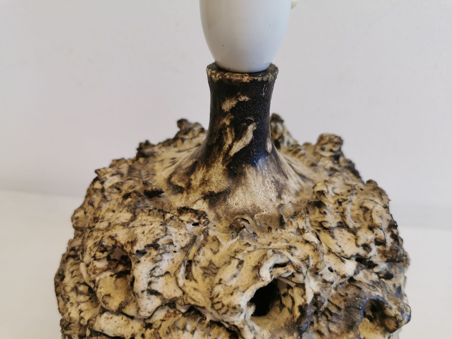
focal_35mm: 27
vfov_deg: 51.4
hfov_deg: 65.3
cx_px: 226
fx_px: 353
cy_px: 170
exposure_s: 1/100
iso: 80
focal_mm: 5.56
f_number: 1.6
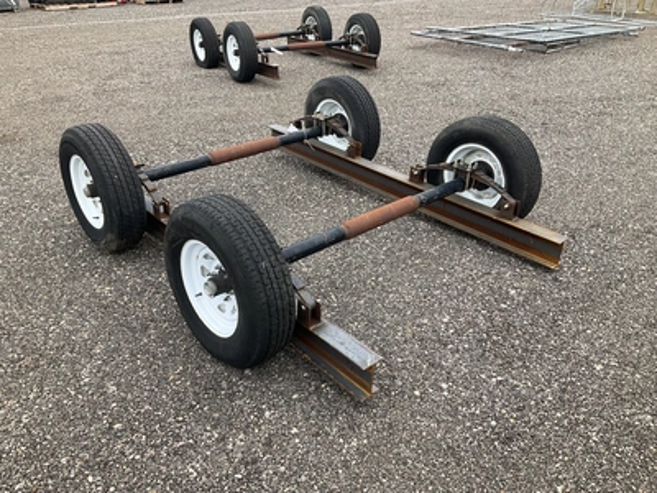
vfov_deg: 48.2
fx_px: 550
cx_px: 328
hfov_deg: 61.7
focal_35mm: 29
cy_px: 246
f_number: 1.8
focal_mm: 3
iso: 25
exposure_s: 1/635
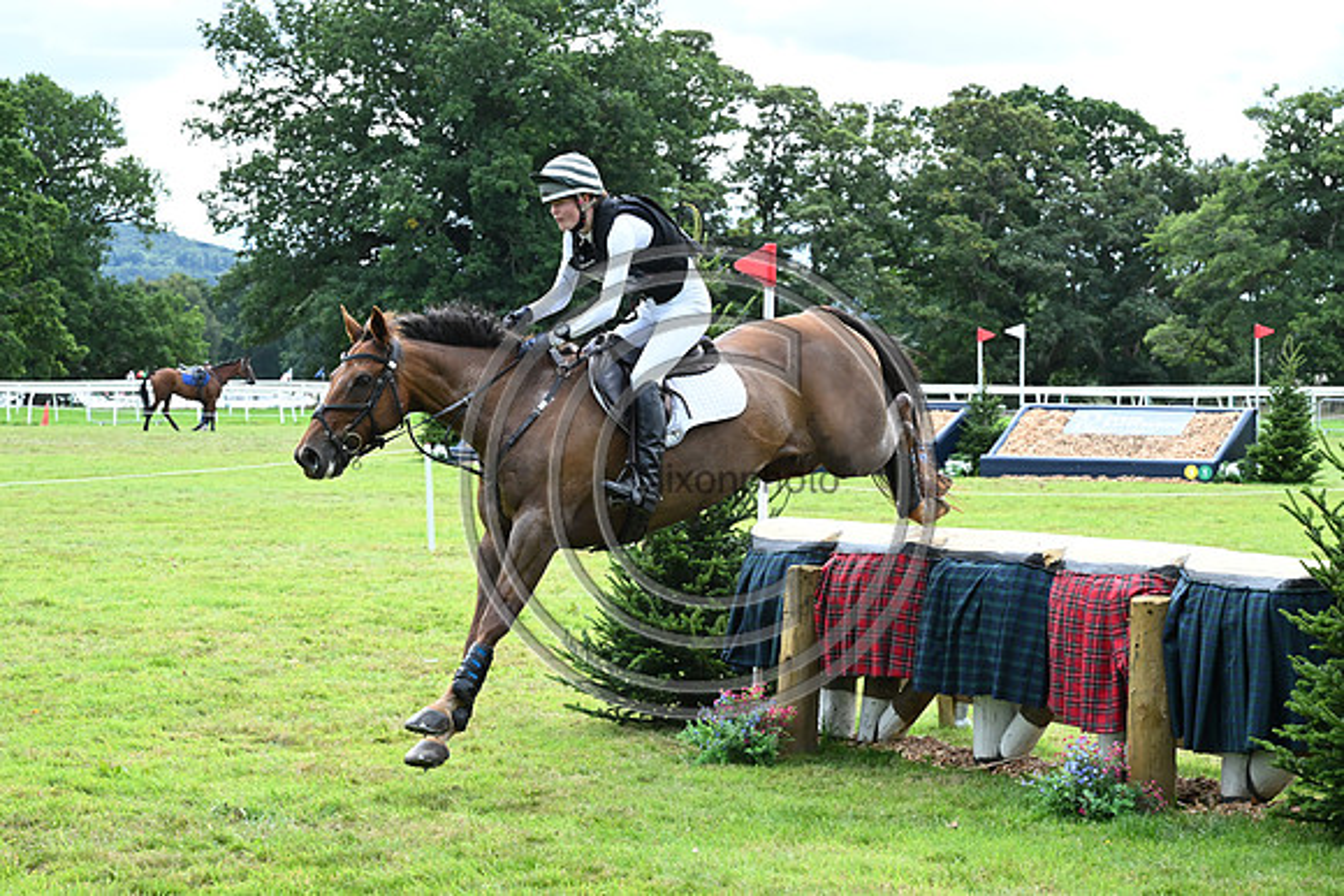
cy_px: 448
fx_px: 3547
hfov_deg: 21.5
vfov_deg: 14.4
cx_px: 672
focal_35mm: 95
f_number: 9
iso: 2800
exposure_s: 1/1250
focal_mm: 95
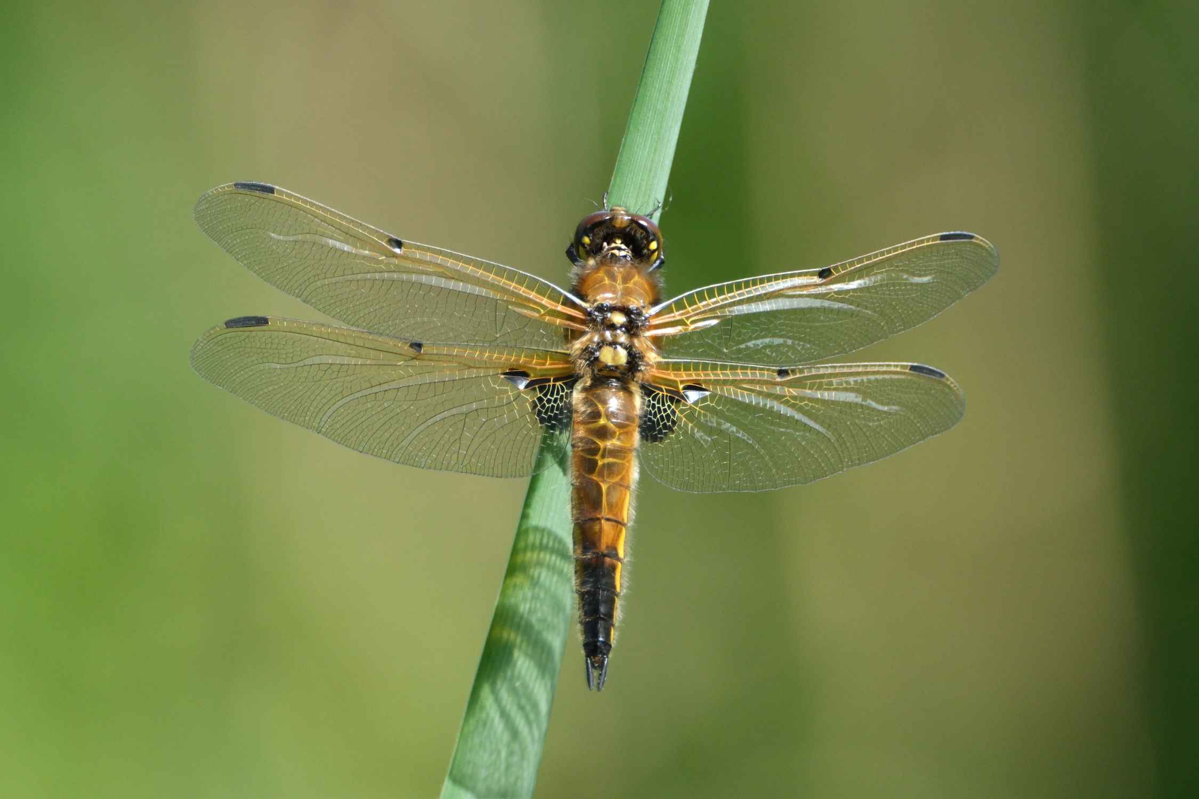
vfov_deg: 2.3
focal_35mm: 608
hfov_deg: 3.4
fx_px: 20248
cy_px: 400
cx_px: 600
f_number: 7.1
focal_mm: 405.6
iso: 800
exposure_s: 1/1000
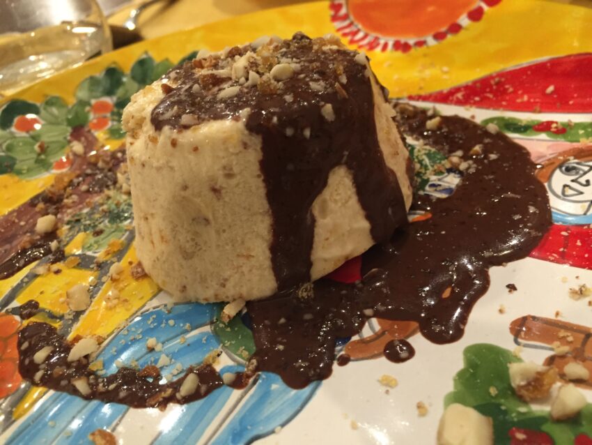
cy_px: 222
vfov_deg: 48.2
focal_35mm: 29
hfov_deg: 61.6
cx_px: 296
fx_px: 496
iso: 250
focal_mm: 4.15
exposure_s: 1/20
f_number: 2.2
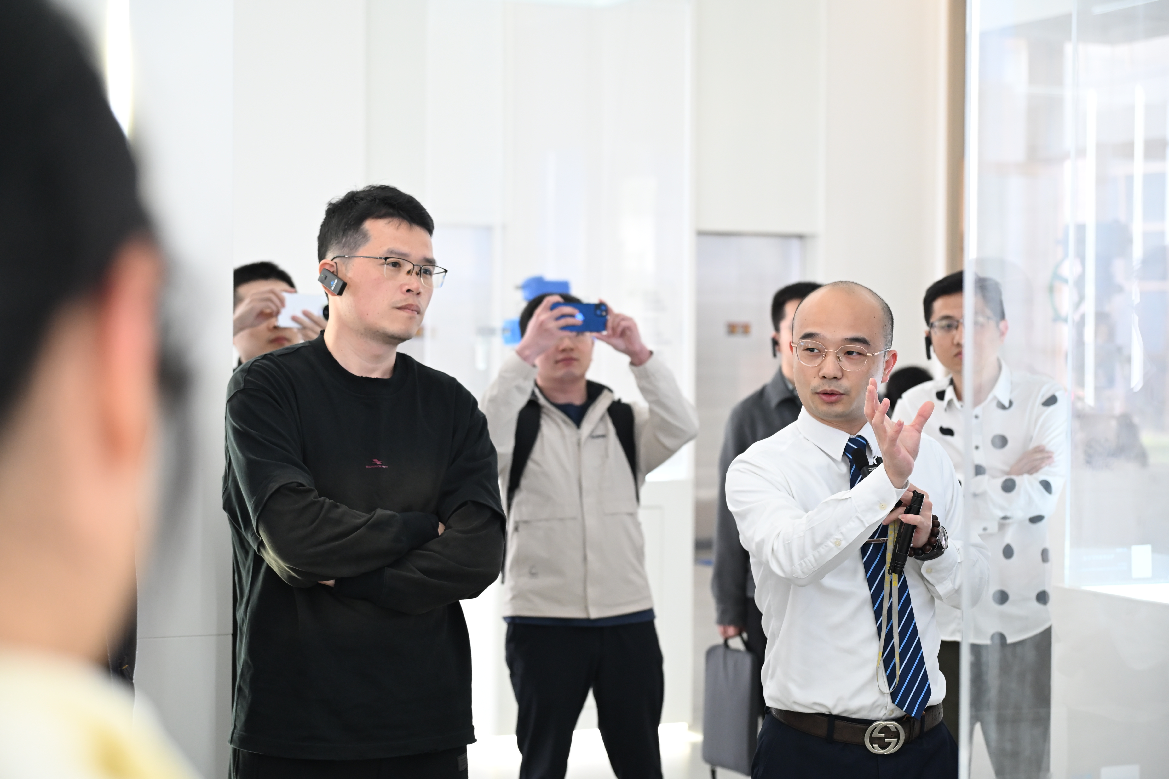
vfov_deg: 20.9
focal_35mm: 65
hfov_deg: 31.0
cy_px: 390
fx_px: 2111
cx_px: 584
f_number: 4
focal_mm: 65
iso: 2000
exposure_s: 1/160
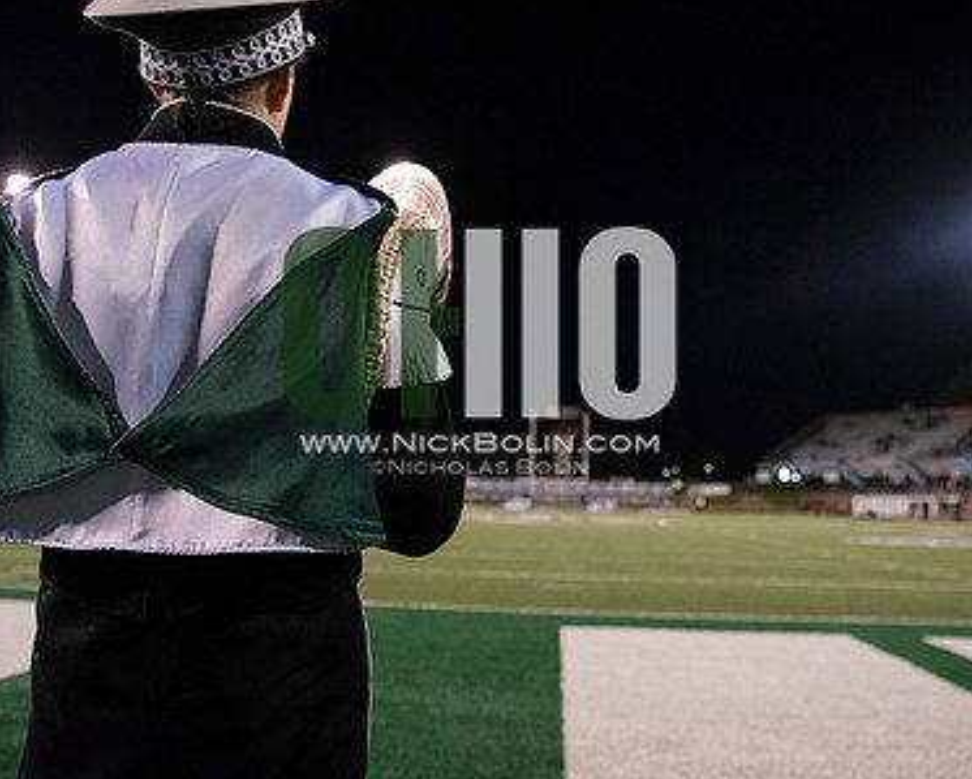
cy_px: 350
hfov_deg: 51.5
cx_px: 479
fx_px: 1008
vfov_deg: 42.2
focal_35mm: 35
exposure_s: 1/1250
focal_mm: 24
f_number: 3.2
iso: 4000
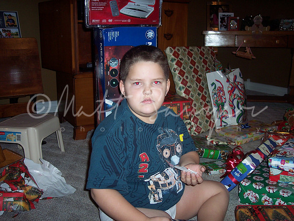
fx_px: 331
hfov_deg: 47.9
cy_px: 110
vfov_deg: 36.8
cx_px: 147
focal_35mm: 39
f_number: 2.8
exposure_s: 1/60
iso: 100
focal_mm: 8
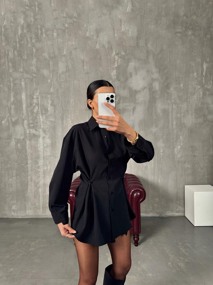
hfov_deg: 56.8
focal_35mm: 24
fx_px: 197
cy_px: 142
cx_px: 106
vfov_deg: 71.6
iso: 200
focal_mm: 6.76
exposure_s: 1/90
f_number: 1.78
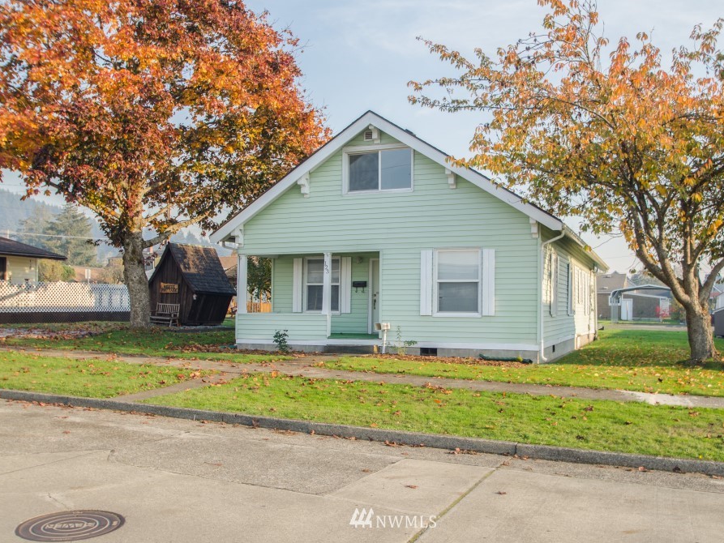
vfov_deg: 43.0
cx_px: 395
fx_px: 690
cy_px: 274
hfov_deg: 55.3
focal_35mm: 33
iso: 100
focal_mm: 20
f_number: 6.3
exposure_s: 1/160
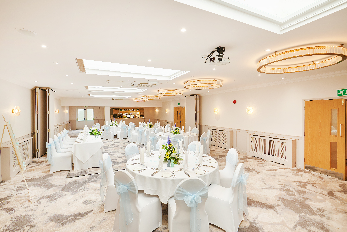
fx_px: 154
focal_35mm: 16
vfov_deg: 73.7
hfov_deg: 96.7
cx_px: 174
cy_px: 116
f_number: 11
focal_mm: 16
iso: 31
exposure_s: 1/2
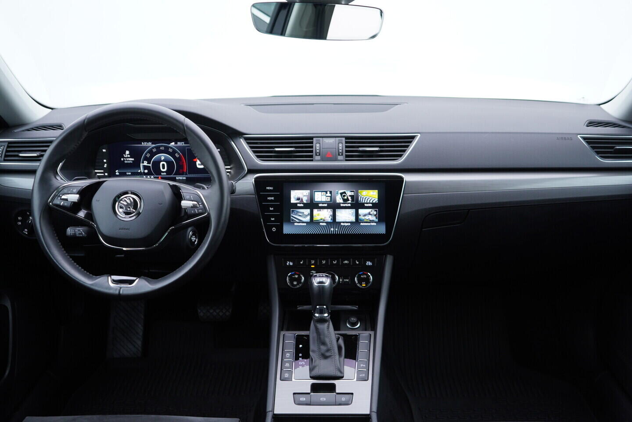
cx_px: 316
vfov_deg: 36.9
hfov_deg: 53.1
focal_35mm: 36
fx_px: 632
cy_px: 211
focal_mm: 24
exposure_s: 1/40
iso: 160
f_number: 2.8
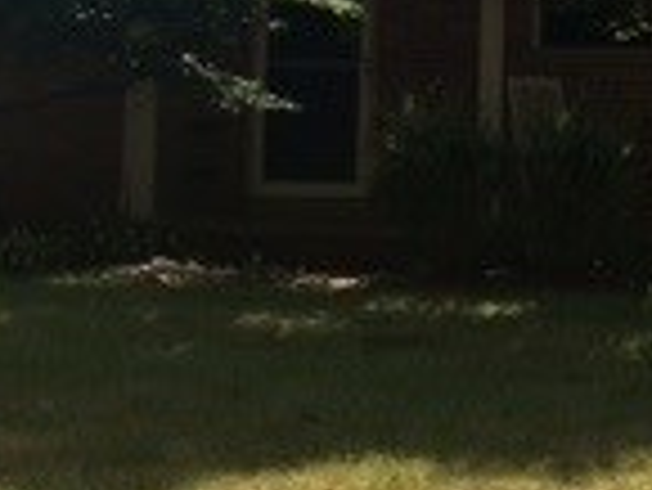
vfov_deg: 11.6
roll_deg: -2.0
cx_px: 697
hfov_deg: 15.0
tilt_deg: -0.1
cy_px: 112
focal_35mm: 128
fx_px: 2413
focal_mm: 4.15
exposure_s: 1/1414
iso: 32
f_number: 2.2
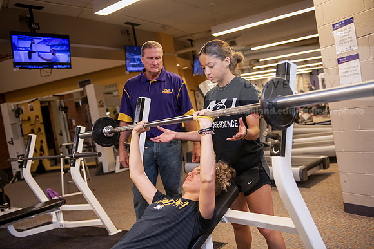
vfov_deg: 36.9
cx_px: 187
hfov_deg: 53.1
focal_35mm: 36
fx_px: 374
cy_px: 124
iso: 1000
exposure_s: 1/200
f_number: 3.2
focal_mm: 36
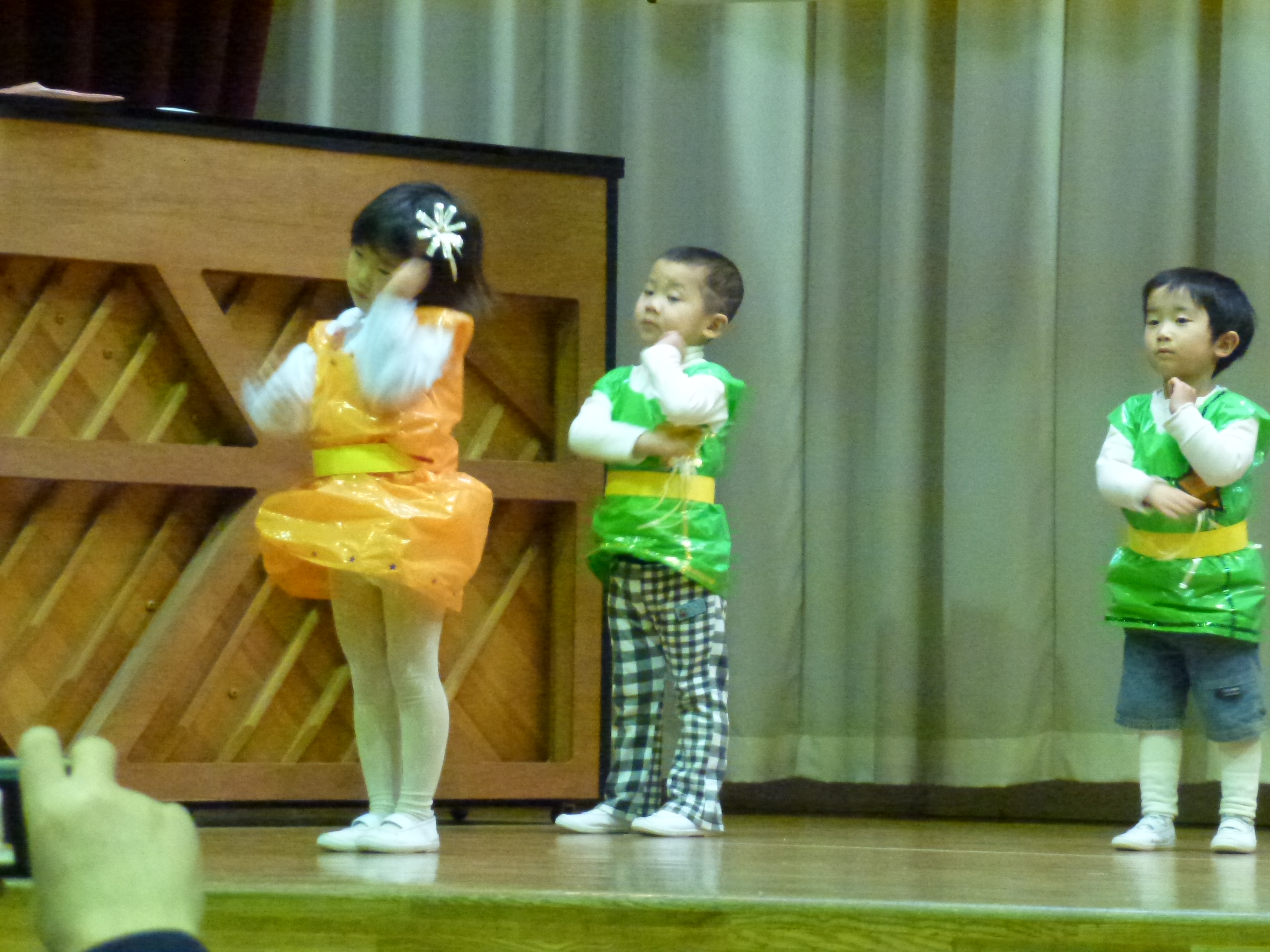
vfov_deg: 10.4
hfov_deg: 13.9
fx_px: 5210
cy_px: 476
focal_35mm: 142
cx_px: 635
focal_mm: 25.5
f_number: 5.3
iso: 1600
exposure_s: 1/25
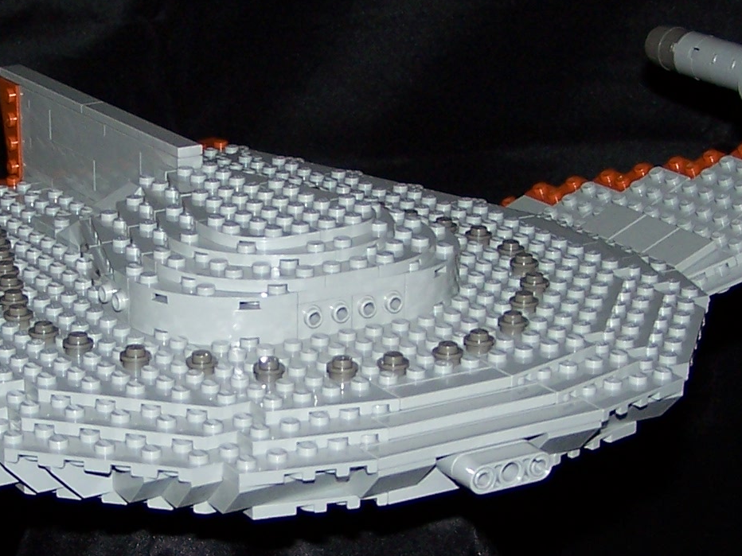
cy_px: 339
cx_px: 263
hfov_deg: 18.7
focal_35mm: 105
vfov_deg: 14.1
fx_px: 2251
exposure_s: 1/60
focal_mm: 6.3
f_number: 2.8
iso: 80
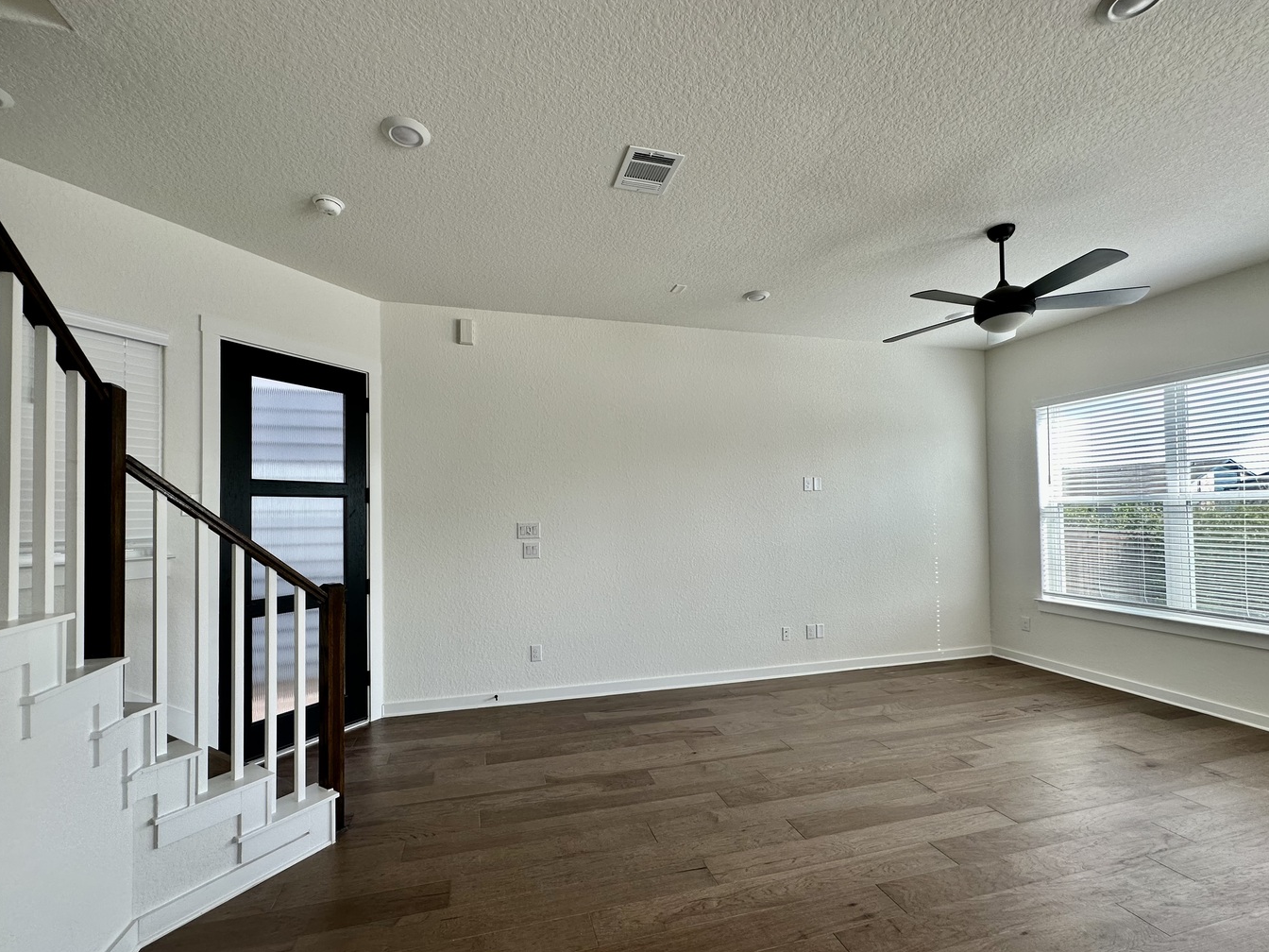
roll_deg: +0.8
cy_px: 505
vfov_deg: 81.7
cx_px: 621
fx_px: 550
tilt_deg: -0.1
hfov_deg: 98.2
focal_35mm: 15
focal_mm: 2.22
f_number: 2.2
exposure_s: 1/147
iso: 40
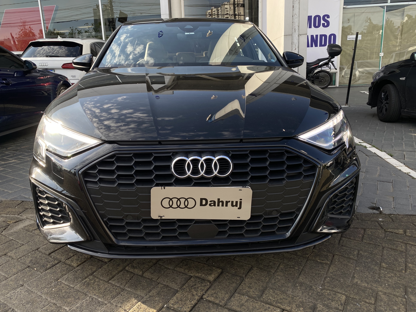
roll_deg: +2.8
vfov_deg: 51.3
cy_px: 159
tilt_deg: -13.7
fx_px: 324
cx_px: 203
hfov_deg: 65.3
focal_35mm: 27
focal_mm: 4.25
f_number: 1.8
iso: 32
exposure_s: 1/690
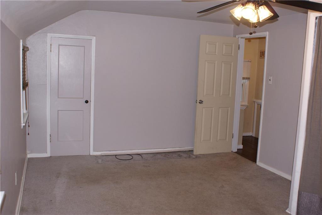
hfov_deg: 53.1
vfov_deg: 36.9
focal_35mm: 36
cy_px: 108
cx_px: 161
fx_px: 322
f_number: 5.6
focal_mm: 24
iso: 400
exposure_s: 1/60
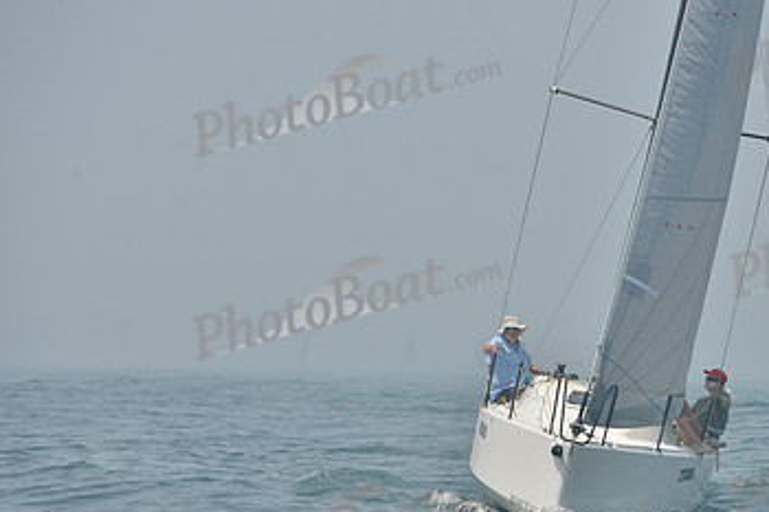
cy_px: 386
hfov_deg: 4.3
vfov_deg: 2.9
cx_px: 617
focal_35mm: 481
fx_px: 10269
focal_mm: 290
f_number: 9
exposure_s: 1/1000
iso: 280
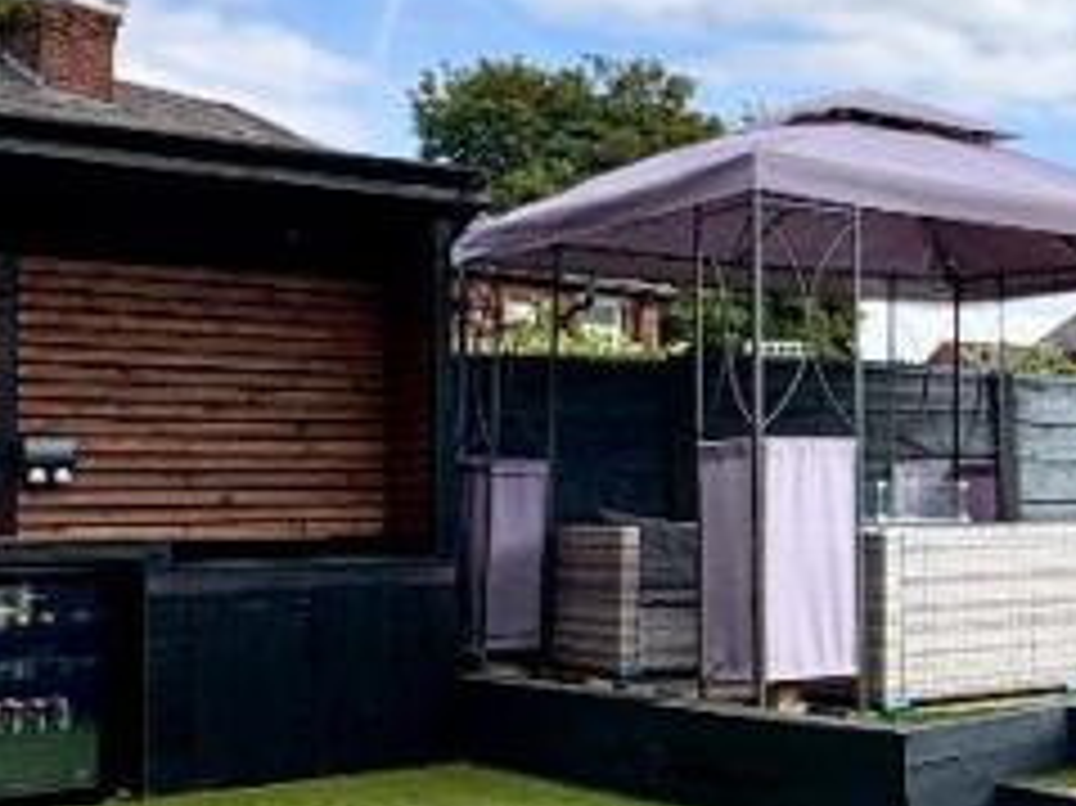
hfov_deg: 26.8
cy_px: 446
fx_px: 1864
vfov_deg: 24.4
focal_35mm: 60
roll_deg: +0.3
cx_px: 1427
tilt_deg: +1.8
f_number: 2.2
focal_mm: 2.22
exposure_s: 1/1567
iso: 50
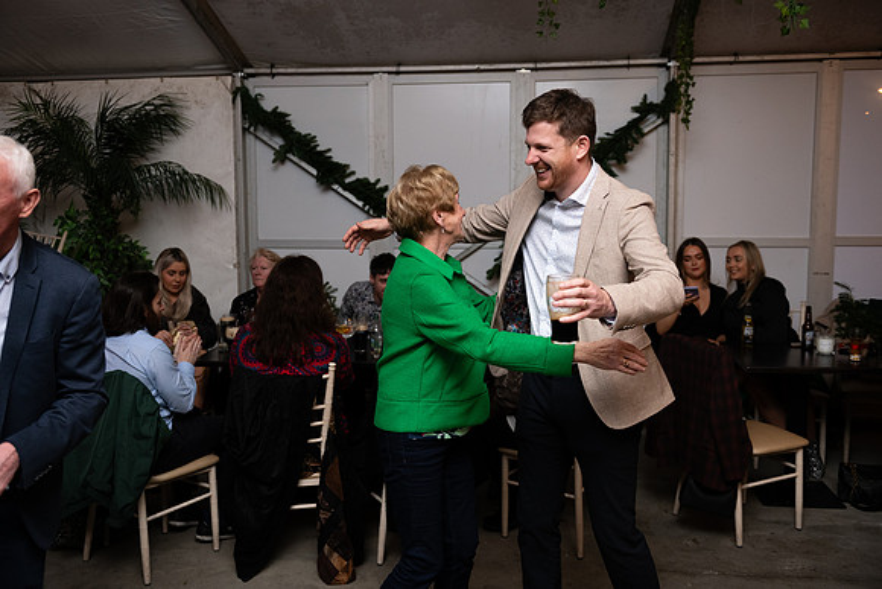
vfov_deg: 36.9
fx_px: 882
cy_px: 294
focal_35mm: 36
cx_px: 441
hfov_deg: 53.1
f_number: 3.5
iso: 800
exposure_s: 1/160
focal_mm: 36
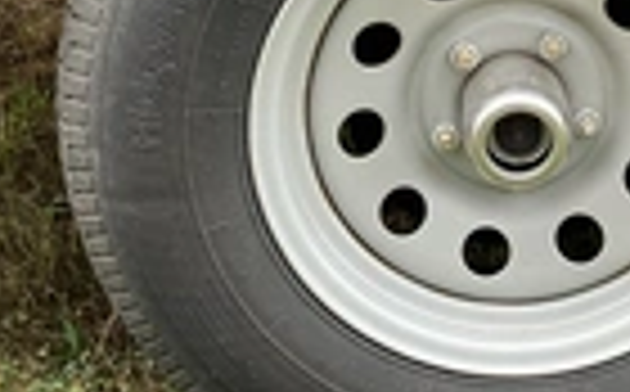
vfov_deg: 14.7
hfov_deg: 23.3
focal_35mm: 88
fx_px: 1508
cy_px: 63
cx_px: 486
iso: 64
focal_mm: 3
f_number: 1.8
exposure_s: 1/90
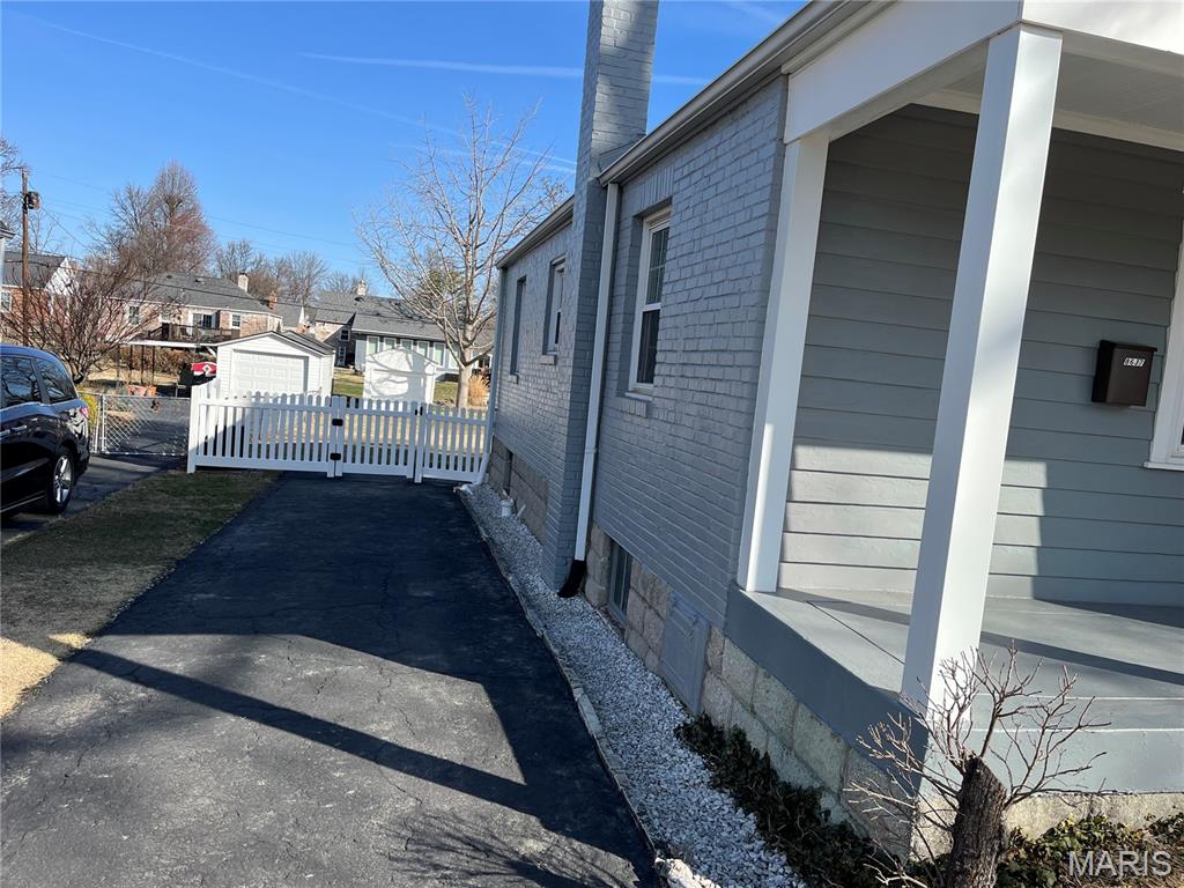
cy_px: 444
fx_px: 889
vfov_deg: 53.1
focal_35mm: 26
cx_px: 592
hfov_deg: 67.3
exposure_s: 1/2463
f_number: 1.6
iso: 50
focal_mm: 5.1
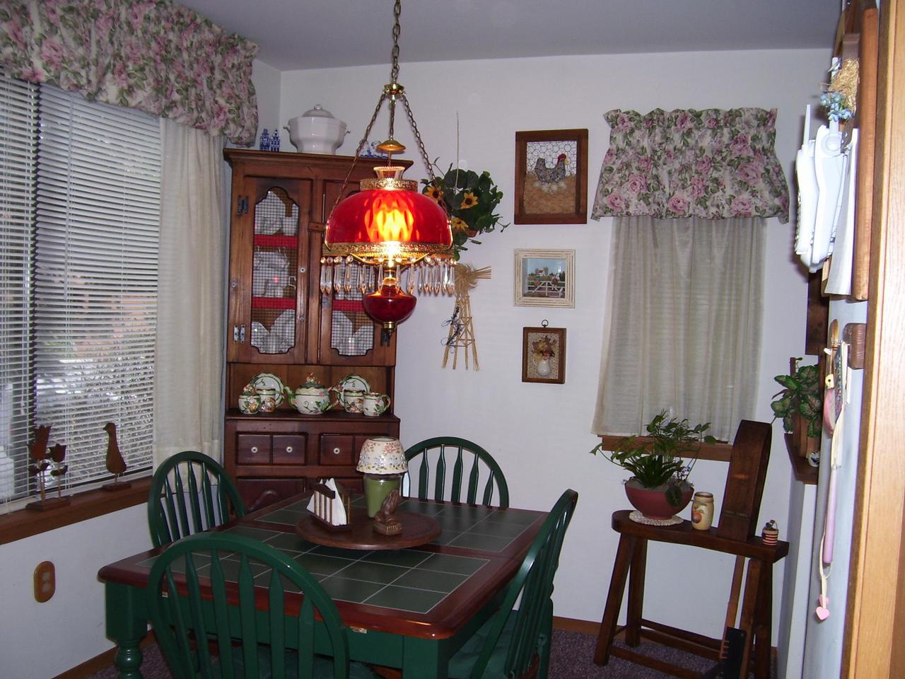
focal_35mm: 34
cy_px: 340
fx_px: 889
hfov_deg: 54.0
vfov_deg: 41.8
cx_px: 452
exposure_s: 1/60
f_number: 2.7
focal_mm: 5.6
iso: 80
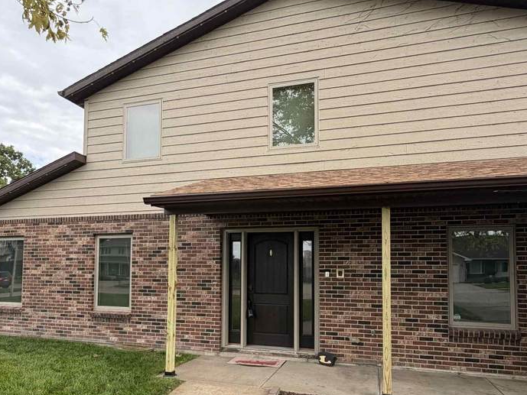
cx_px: 253
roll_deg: -0.3
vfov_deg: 52.6
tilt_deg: +3.7
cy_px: 244
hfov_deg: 67.3
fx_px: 396
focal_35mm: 26
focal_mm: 2.22
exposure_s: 1/472
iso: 64
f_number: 2.2
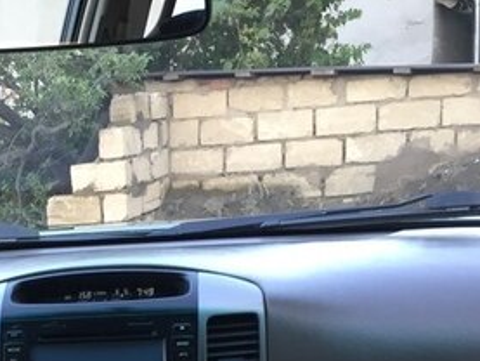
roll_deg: +4.8
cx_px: -28
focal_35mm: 69
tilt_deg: -16.1
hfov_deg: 26.3
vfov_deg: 20.1
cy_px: 428
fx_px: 957
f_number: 2.2
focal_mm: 4.15
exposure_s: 1/33
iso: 80
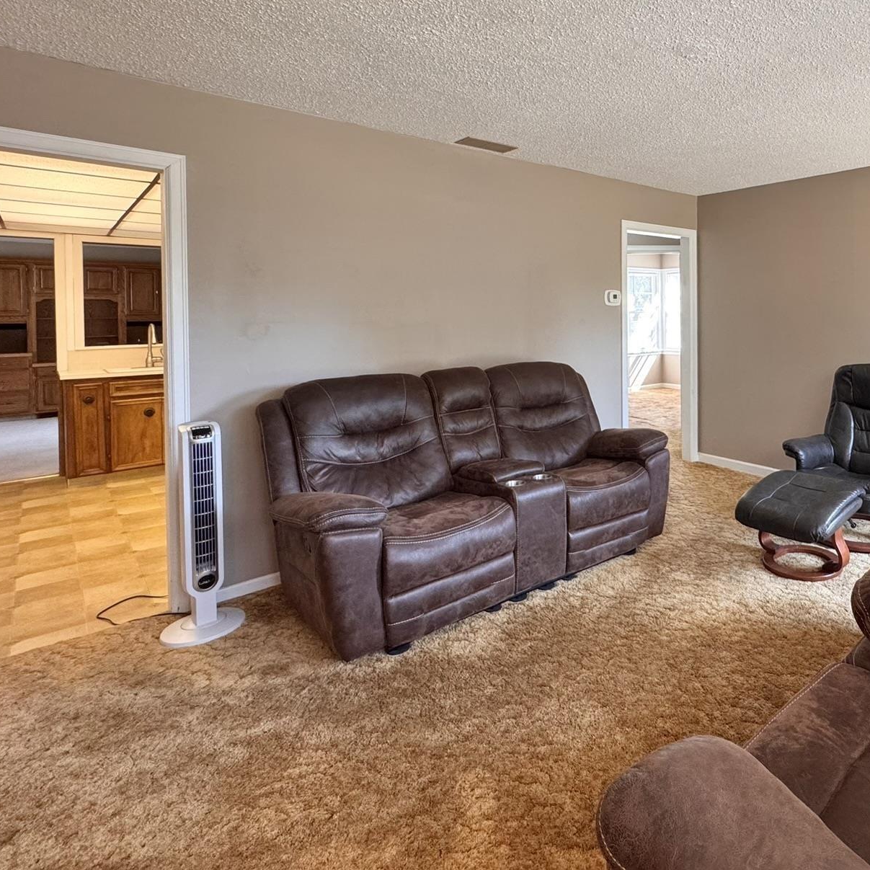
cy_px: 317
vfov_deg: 70.8
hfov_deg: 66.7
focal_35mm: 21
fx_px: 597
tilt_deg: -0.8
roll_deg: +0.3
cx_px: 672
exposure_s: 1/120
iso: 250
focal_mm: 2.22
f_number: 2.2
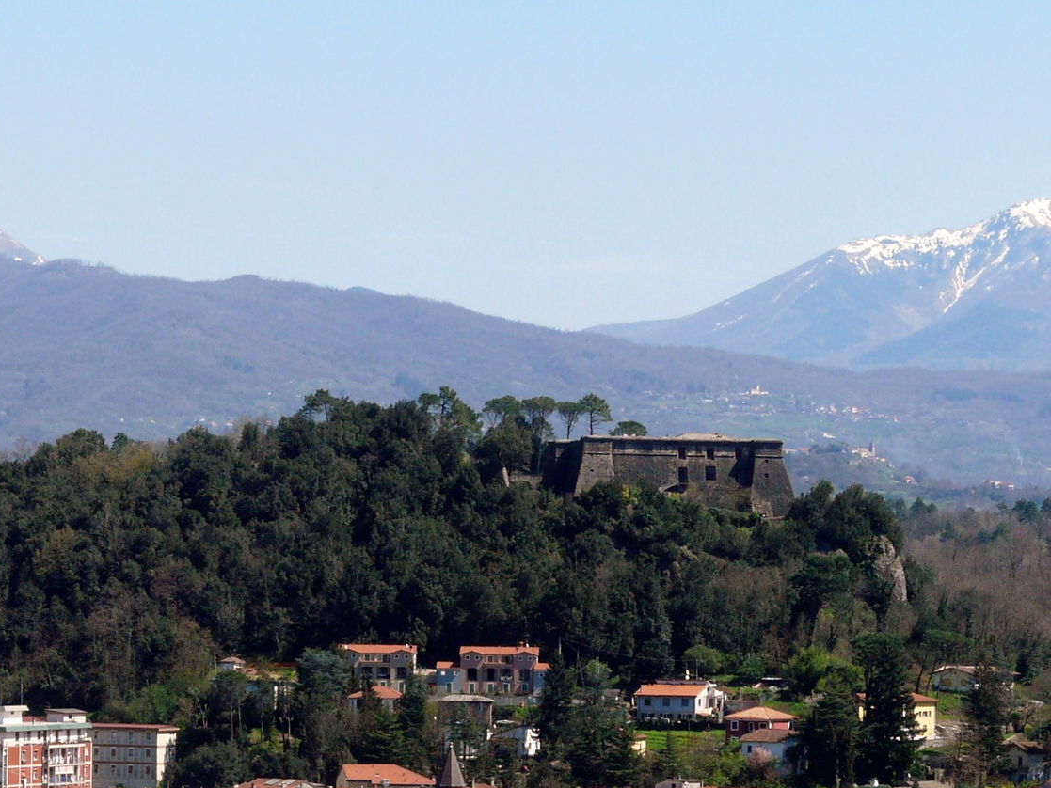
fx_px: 4646
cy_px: 616
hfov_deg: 12.9
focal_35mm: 153
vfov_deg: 9.7
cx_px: 441
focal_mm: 14.7
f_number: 5.6
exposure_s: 1/320
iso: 100
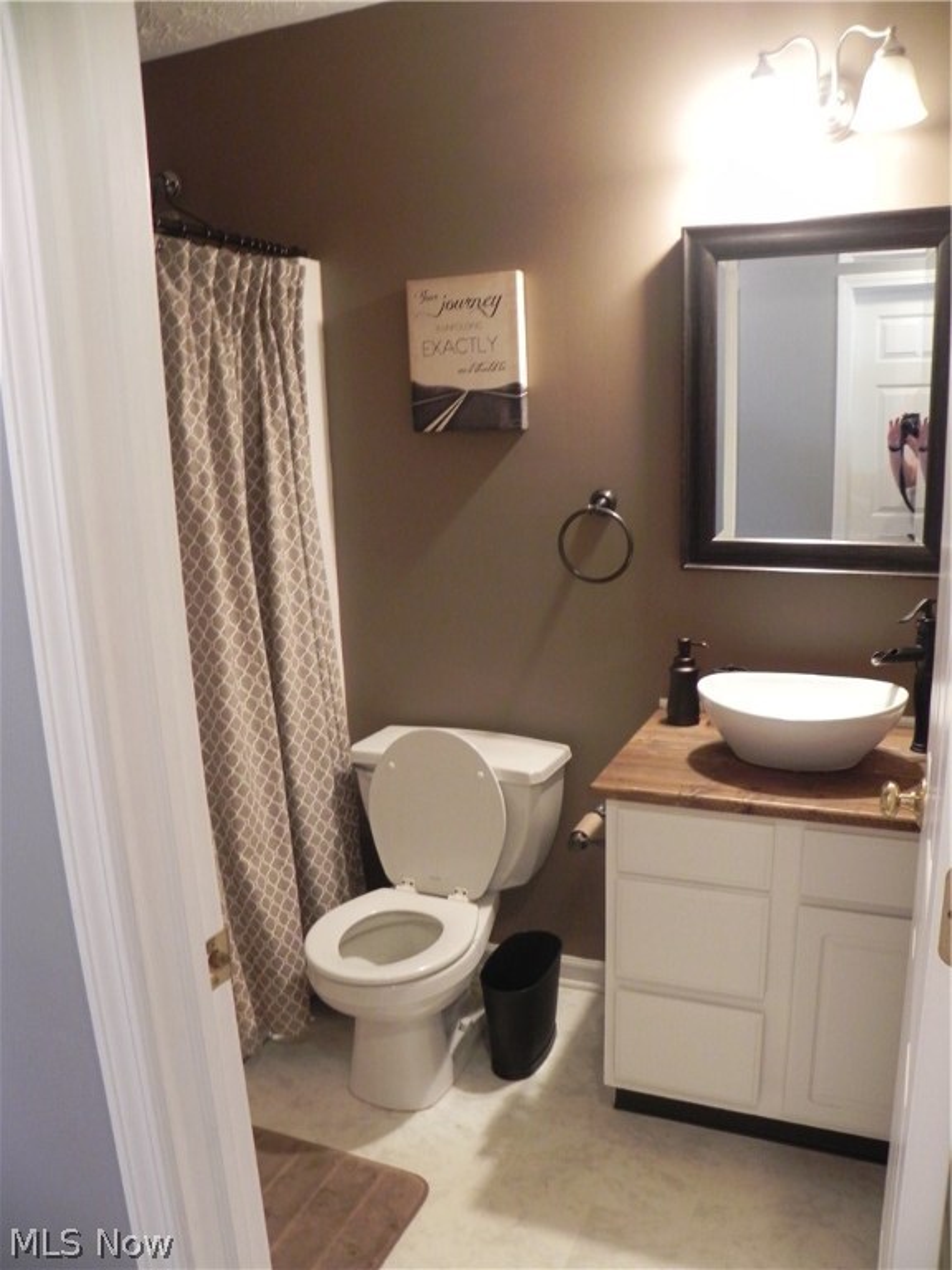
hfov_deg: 53.1
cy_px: 635
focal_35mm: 26
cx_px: 476
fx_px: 953
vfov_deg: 67.3
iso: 400
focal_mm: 4.6
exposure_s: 1/9.6
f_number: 3.5
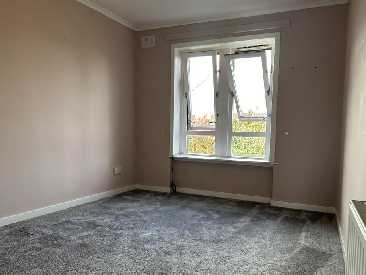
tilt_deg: -4.1
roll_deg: -1.3
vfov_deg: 51.3
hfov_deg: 65.3
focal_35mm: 27
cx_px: 193
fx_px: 286
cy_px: 151
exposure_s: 1/100
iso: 64
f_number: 1.78
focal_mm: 6.86
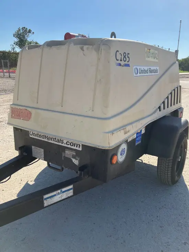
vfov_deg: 63.4
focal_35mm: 28
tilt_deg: -14.6
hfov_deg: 49.8
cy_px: 126
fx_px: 204
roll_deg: -1.3
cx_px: 94
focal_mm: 3.99
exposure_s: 1/1736
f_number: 1.8
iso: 32
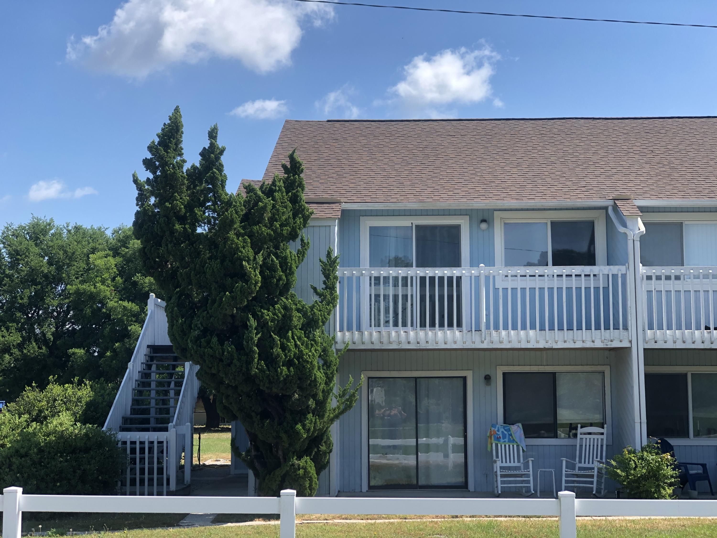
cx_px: 358
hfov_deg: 33.8
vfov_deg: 25.7
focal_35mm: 57
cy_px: 269
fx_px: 1181
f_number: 2.8
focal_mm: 6.6
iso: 20
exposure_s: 1/445
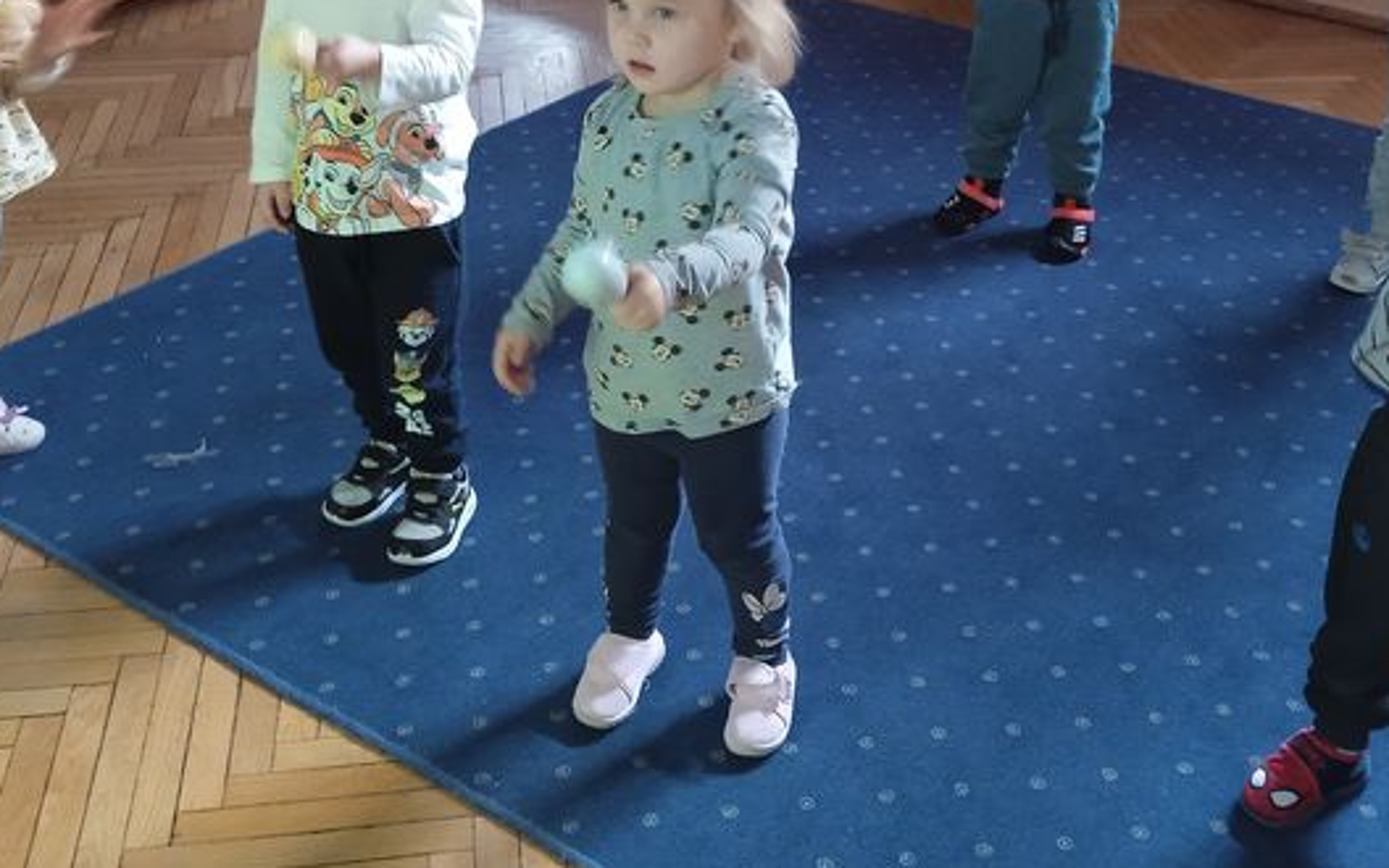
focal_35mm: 45
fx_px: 1703
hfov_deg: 44.3
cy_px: 105
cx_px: 739
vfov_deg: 27.7
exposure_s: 1/20
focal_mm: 3.43
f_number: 2.2
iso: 1131
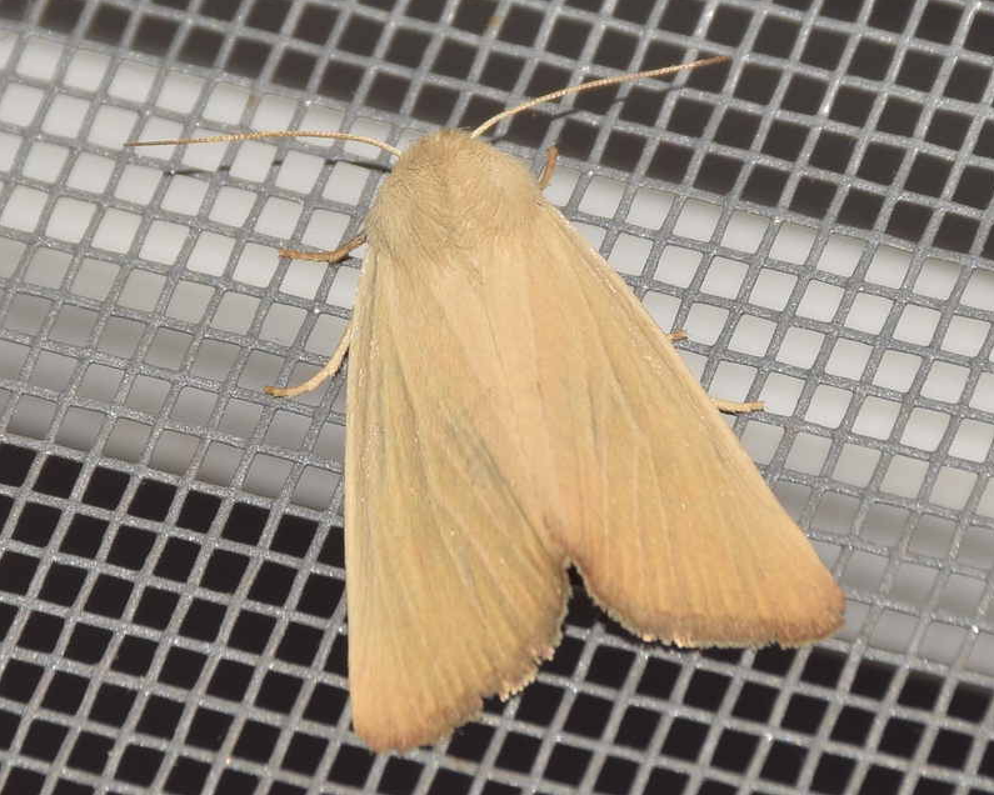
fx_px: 7002
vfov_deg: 6.5
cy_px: 396
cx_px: 519
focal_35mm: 238
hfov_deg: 8.1
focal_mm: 140
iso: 100
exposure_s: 1/160
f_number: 13
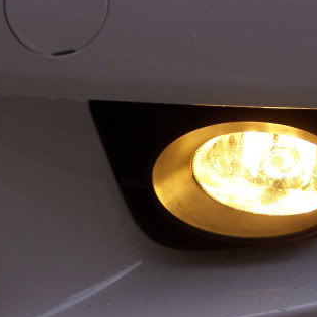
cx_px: 213
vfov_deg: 14.4
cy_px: 191
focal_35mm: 121
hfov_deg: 14.4
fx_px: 1254
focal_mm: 11.1
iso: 80
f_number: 3.2
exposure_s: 1/160
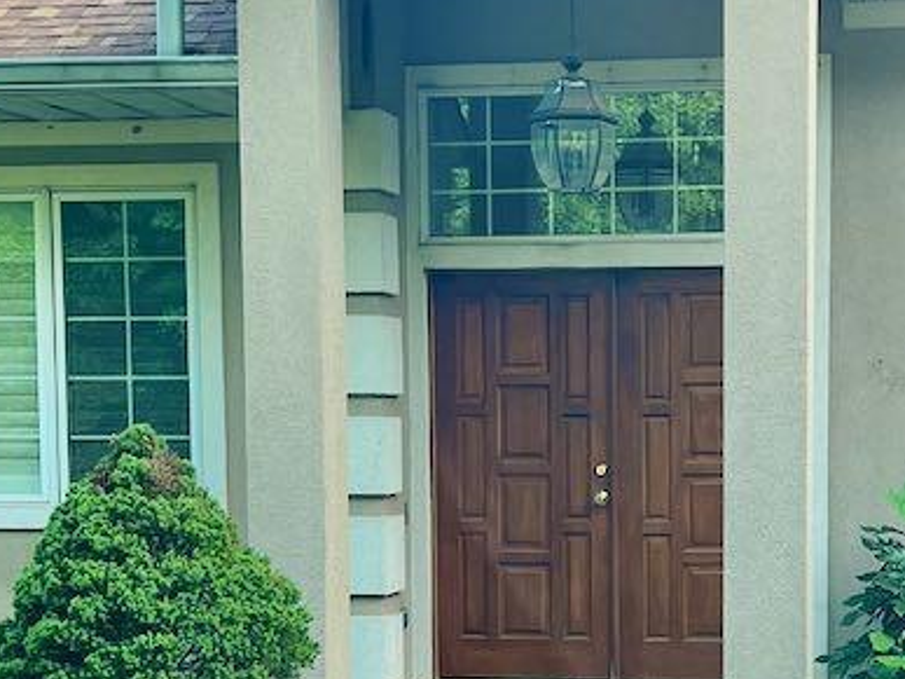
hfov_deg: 22.6
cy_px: 541
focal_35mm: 86
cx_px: 643
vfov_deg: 17.0
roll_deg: +0.2
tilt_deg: -4.7
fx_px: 2248
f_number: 1.5
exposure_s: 1/216
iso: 40
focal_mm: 5.7
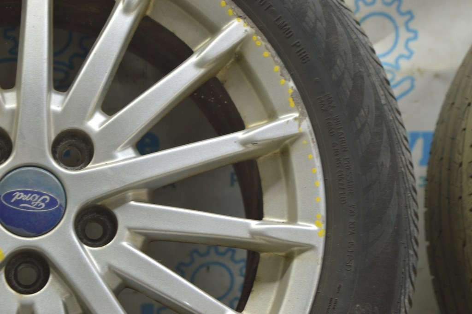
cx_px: 236
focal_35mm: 75
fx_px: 983
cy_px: 157
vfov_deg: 18.2
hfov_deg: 27.0
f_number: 5.6
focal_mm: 50
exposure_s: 1/20
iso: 400
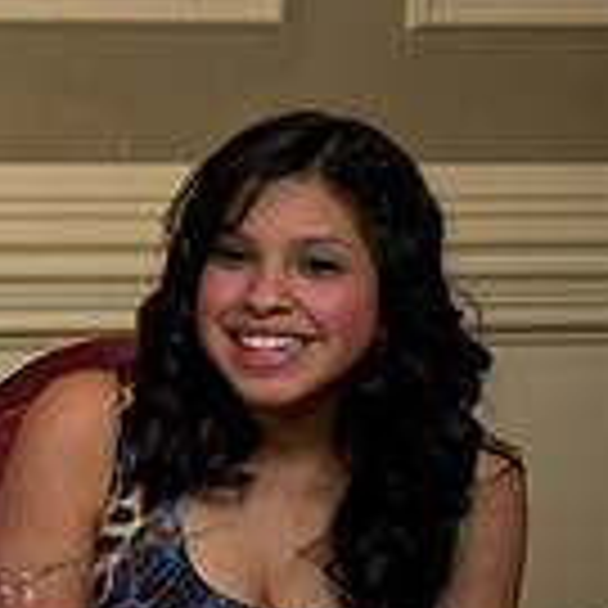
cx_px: -649
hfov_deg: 7.4
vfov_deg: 7.7
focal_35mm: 227
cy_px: 243
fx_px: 4511
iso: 1600
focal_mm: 62
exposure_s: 1/125
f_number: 3.2
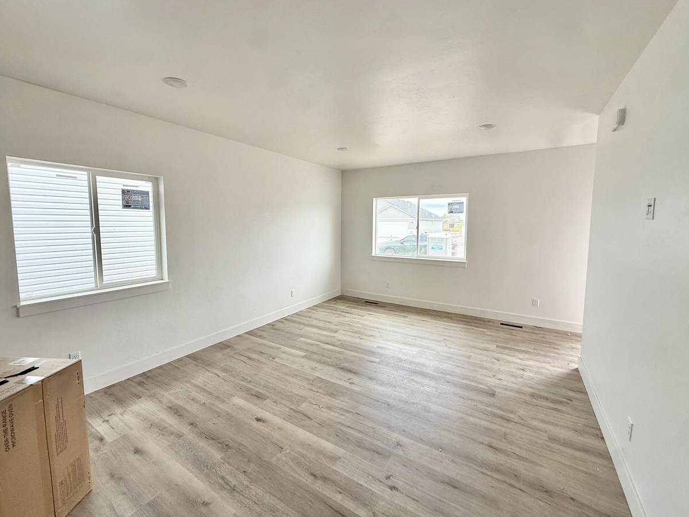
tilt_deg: -4.4
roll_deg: -0.8
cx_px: 336
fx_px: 299
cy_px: 248
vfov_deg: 81.7
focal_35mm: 15
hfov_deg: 98.2
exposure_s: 1/145
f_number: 2.2
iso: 50
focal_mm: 2.22
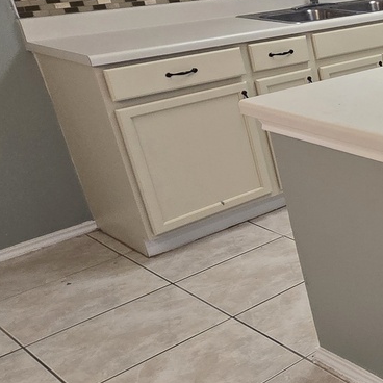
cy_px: 149
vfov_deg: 37.4
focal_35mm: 45
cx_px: 673
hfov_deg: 22.8
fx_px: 563
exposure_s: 1/60.2
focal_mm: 2.2
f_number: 2.2
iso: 160
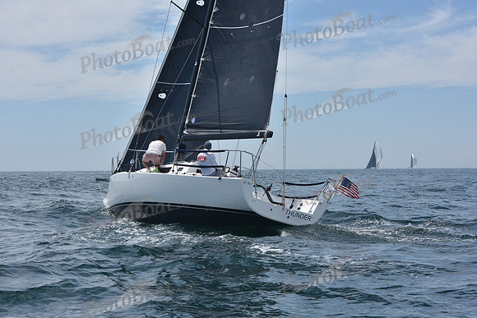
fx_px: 928
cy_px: 159
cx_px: 238
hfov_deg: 28.8
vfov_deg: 19.5
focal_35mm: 70
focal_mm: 70
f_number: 10
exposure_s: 1/800
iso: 250
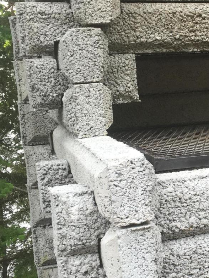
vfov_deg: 26.3
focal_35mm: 74
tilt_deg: -10.2
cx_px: 244
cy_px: 164
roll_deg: +1.4
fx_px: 596
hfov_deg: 18.9
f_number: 2.2
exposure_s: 1/120
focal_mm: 4.15
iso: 40
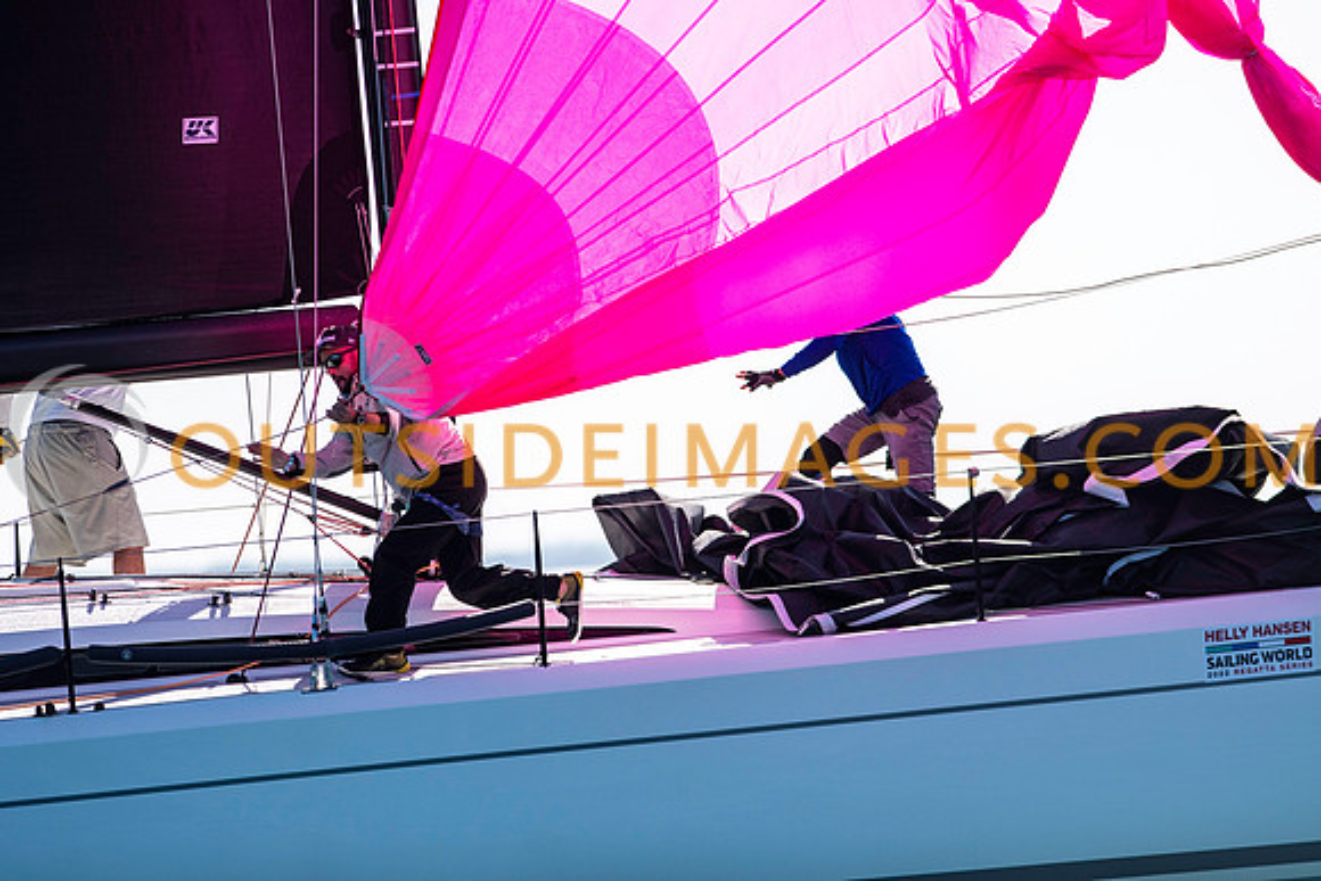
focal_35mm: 450
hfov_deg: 4.6
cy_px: 440
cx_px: 660
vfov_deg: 3.1
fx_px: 16516
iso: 250
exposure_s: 1/4000
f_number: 5
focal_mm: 300
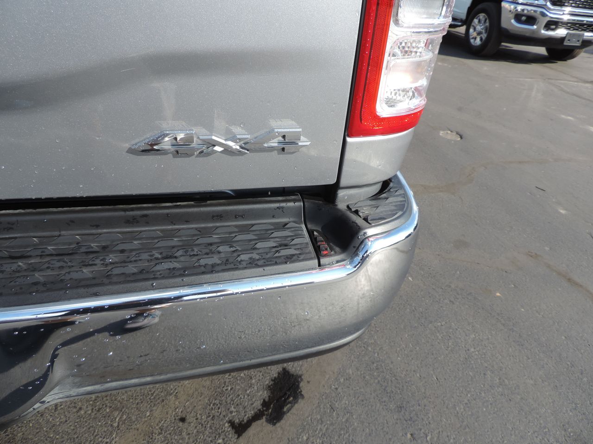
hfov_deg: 71.6
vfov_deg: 56.8
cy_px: 222
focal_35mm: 24
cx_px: 296
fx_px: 411
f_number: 3
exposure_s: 1/640
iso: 80
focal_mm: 4.3
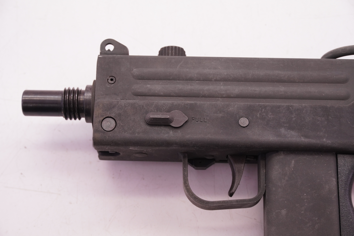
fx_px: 679
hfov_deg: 29.2
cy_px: 118
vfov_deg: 19.8
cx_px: 177
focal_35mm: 69
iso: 800
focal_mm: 46
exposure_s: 1/250
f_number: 5.6
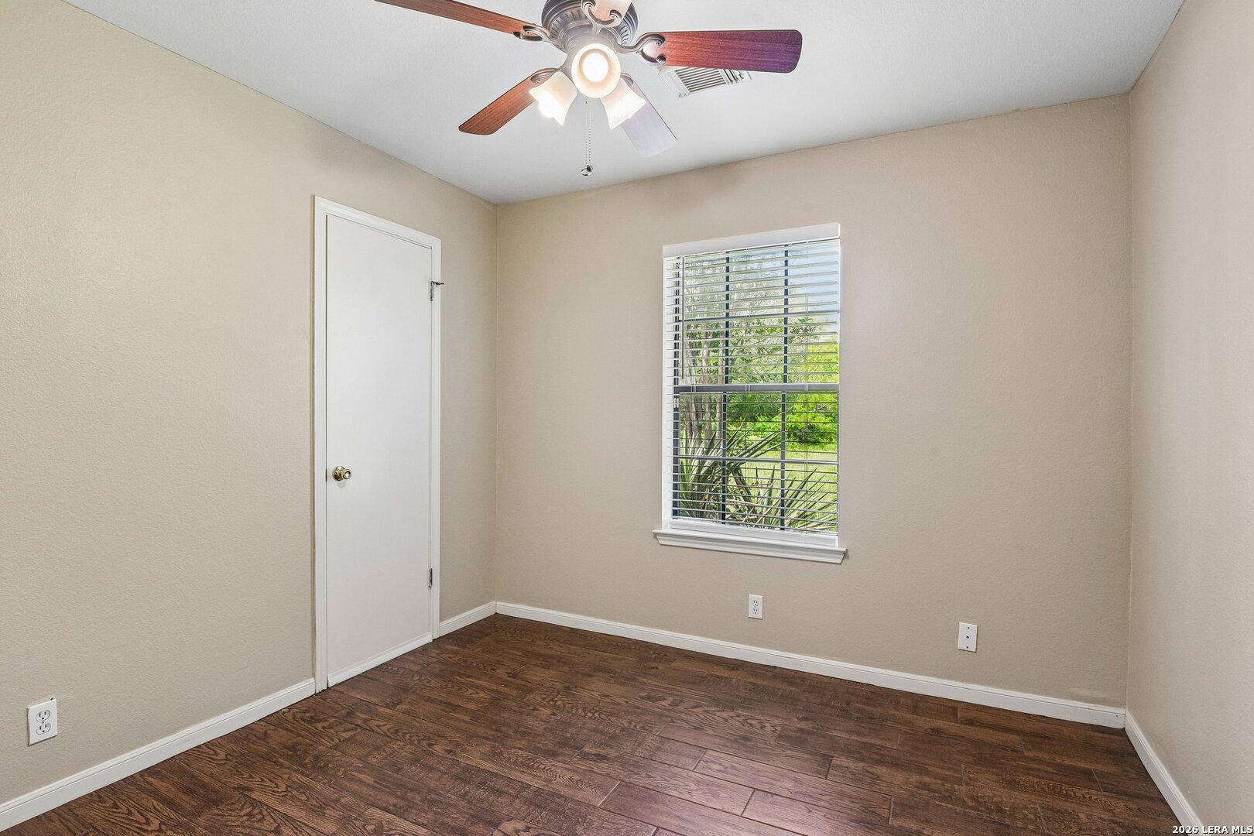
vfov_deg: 67.4
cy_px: 418
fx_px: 627
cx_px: 627
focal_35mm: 18
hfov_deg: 90.0
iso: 1250
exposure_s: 1/20
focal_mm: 18
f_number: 8
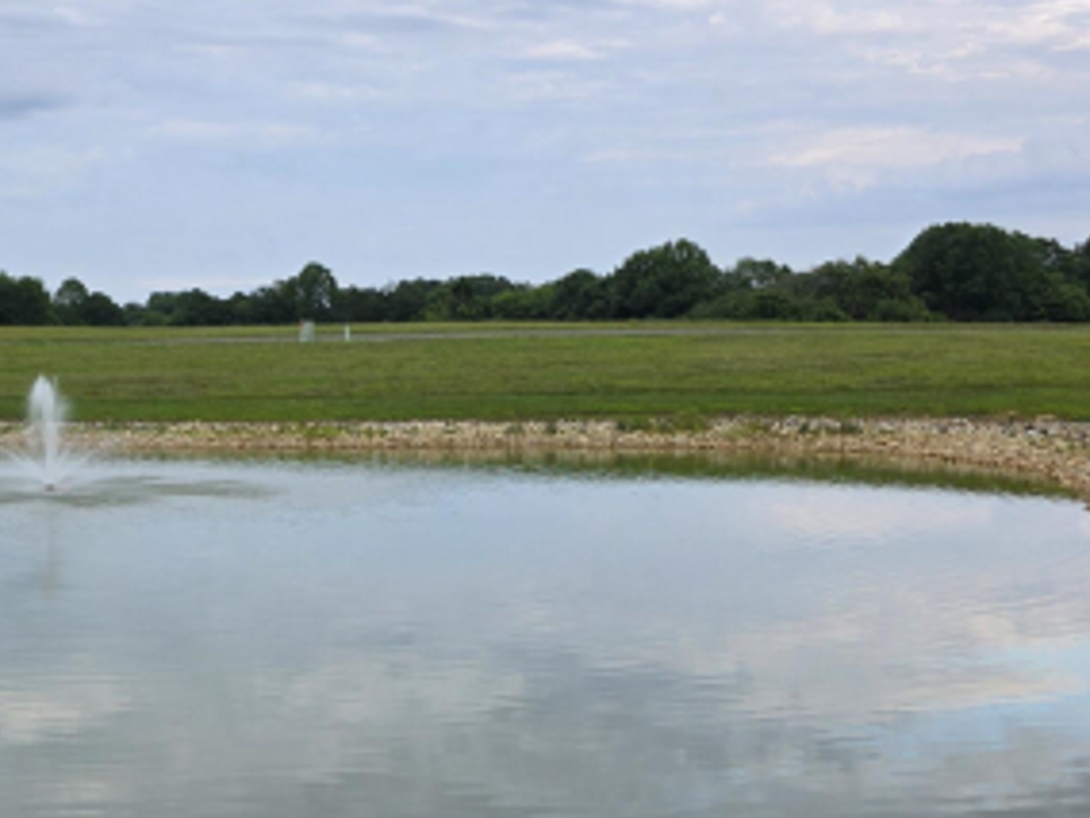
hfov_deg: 34.1
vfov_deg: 26.4
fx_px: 1700
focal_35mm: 54
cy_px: 691
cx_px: 163
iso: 40
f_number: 1.7
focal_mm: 6.3
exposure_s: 1/180
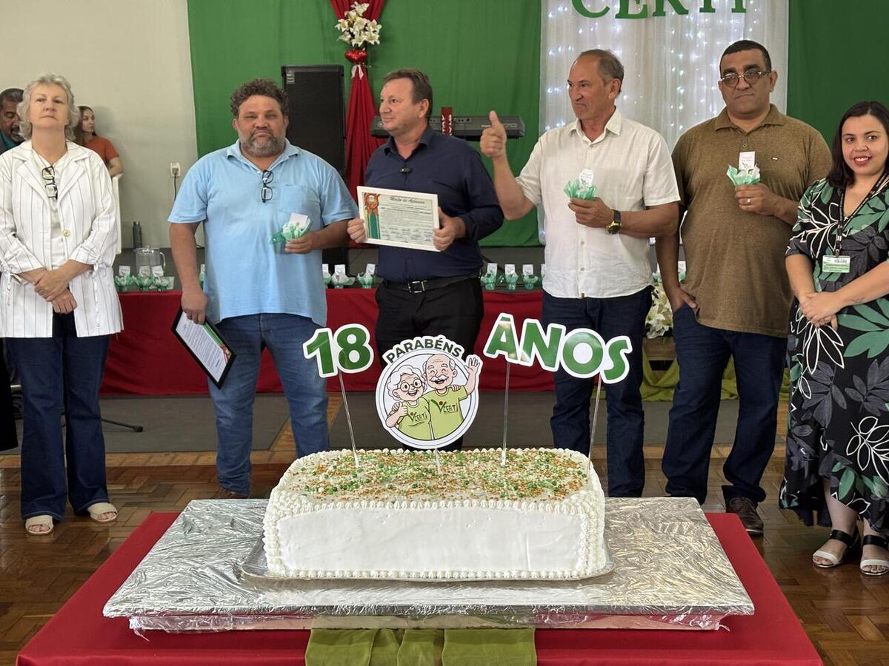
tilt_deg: -8.0
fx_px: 1335
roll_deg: +0.9
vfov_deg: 28.0
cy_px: 333
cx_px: 444
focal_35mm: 52
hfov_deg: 36.8
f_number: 1.6
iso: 125
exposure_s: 1/40
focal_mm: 5.96
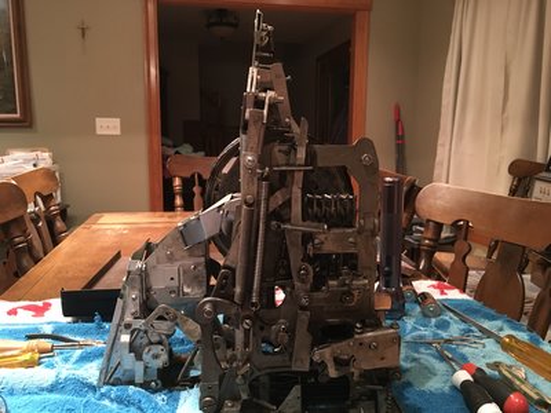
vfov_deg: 48.2
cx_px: 276
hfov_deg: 61.7
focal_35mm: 29
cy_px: 206
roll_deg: -1.4
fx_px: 462
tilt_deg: -8.8
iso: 400
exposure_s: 1/15
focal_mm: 4.15
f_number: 2.2
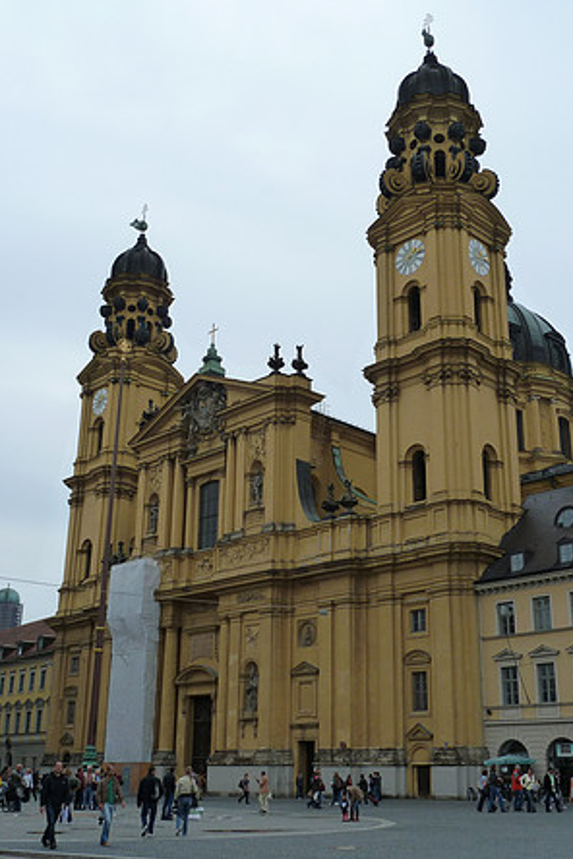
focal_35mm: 39
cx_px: 322
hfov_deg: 34.2
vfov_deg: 49.6
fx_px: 931
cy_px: 430
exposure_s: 1/500
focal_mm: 6.1
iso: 125
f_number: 5
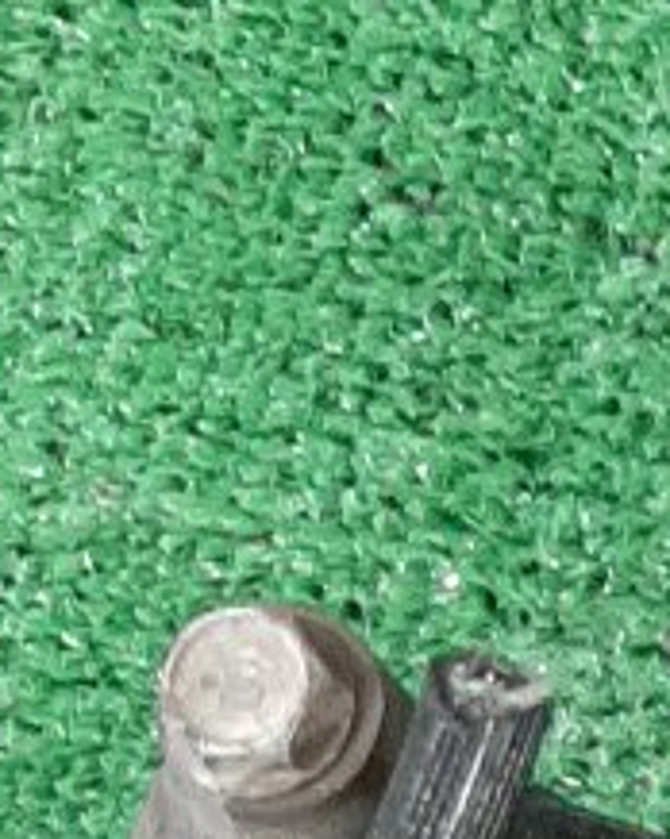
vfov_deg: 10.6
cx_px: 1529
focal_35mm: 168
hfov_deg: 8.5
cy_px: 1632
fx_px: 4170
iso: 222
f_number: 1.7
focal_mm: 3.93
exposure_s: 1/25
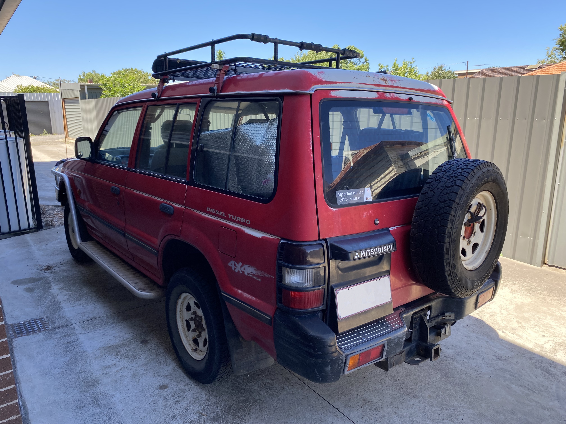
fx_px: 425
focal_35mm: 26
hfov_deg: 67.3
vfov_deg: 53.1
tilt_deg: -15.3
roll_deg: +0.2
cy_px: 212
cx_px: 283
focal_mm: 4.25
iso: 32
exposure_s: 1/436
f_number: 1.8
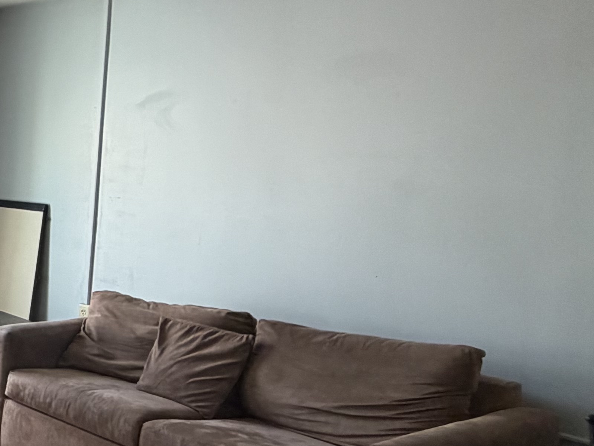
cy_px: 242
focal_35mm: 50
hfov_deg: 29.0
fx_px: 858
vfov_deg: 29.1
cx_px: -223
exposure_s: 1/121
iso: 160
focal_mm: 2.22
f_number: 2.2
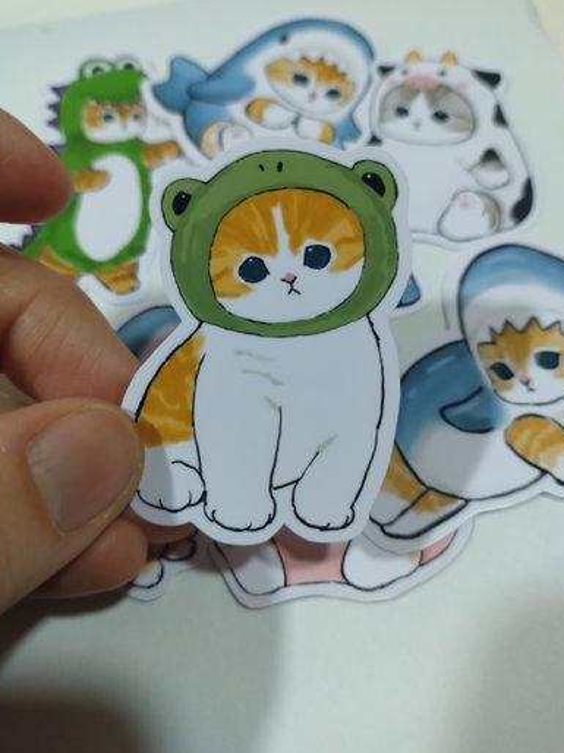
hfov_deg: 53.0
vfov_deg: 67.3
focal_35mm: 26
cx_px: 281
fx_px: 565
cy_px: 366
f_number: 1.7
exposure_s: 1/33.3
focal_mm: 4.71
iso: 1950
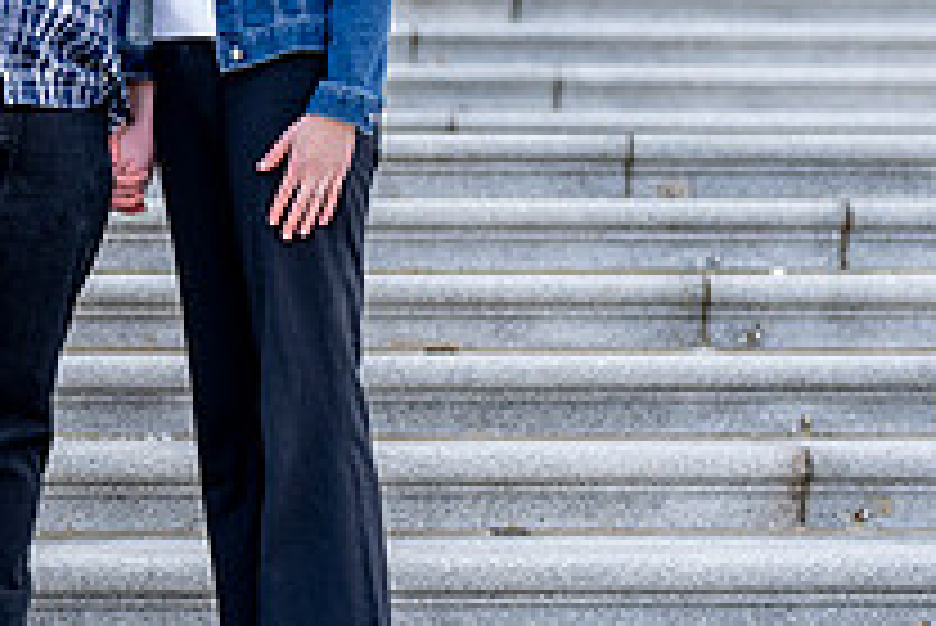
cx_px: 108
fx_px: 3746
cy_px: -20
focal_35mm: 144
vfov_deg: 9.5
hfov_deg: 14.1
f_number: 1.8
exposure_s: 1/6400
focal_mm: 50
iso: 1250
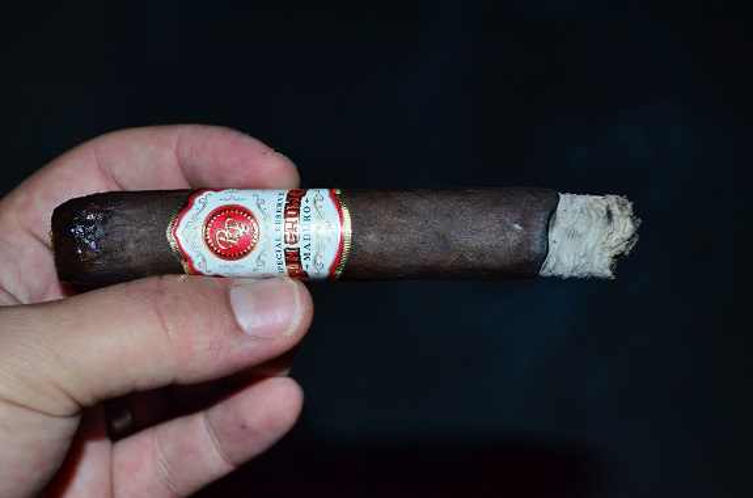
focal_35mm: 82
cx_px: 376
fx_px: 1721
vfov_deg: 16.5
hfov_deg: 24.7
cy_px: 249
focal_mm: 55
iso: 1800
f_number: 5.6
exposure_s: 1/60
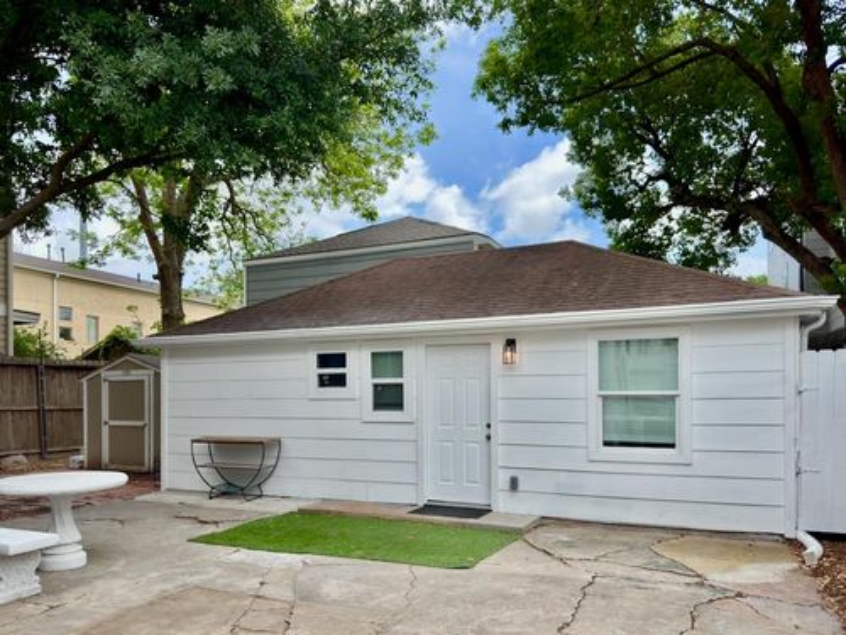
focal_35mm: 24
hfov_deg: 71.6
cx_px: 423
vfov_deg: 56.8
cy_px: 318
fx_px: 587
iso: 100
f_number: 1.78
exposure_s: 1/1821
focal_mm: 6.76
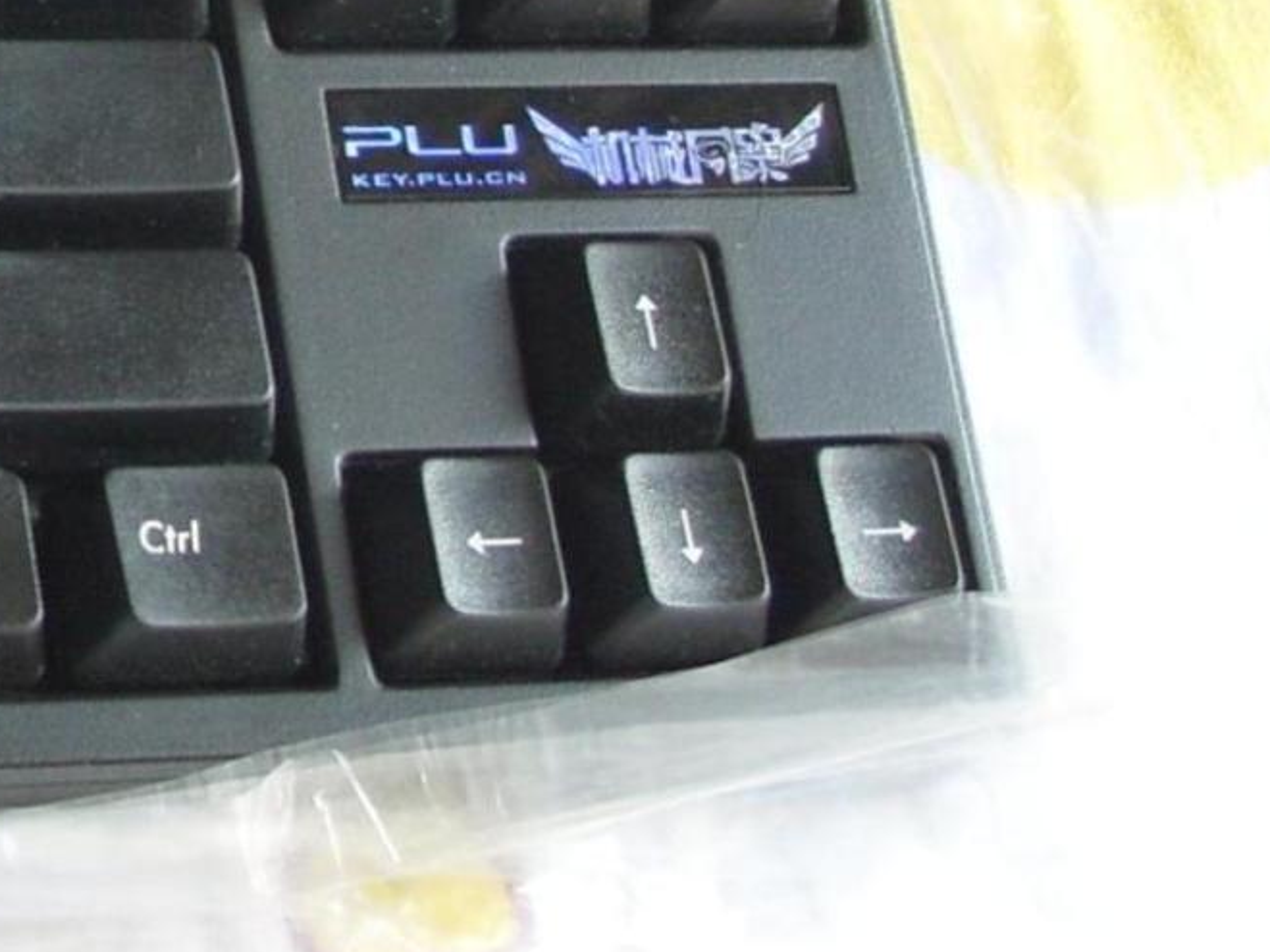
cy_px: -448
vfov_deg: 8.7
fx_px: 6089
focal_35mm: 166
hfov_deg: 10.9
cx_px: -1215
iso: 80
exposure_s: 1/60
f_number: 3
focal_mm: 8.9
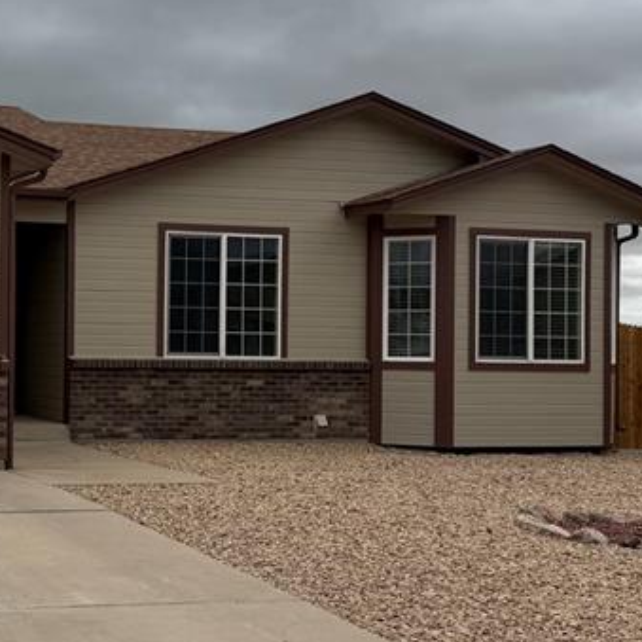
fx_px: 1343
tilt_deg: +0.8
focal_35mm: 64
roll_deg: -0.5
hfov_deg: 25.4
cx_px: -13
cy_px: 321
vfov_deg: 26.9
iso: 80
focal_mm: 6.76
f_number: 1.78
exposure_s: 1/7353
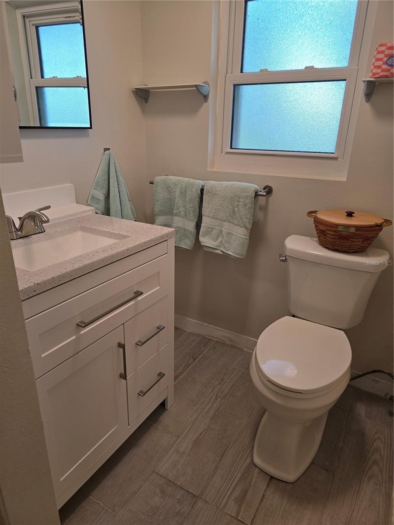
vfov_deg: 73.9
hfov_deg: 58.9
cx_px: 197
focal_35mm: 23
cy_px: 262
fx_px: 349
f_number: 1.7
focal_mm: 6.3
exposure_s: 1/120
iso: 125
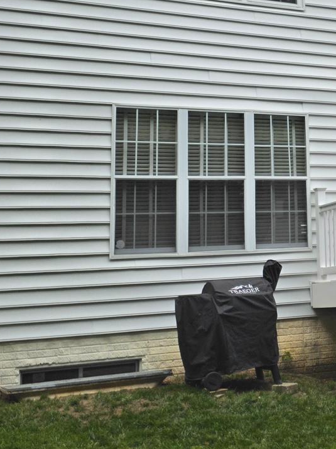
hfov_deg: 20.6
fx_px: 855
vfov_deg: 28.8
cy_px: 89
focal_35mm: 66
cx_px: 413
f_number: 1.7
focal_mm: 6.3
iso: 32
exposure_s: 1/359
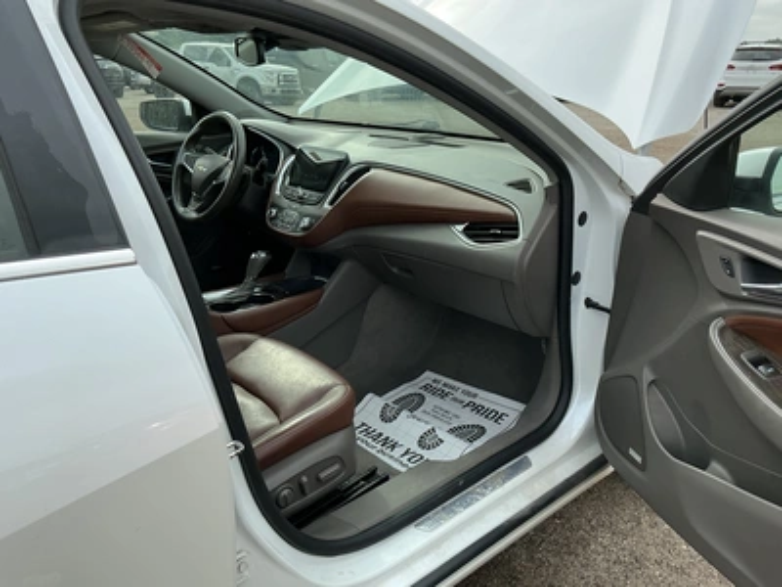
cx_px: 391
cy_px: 294
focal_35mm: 28
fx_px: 633
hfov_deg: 63.4
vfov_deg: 49.7
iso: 25
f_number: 1.8
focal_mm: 3
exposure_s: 1/792
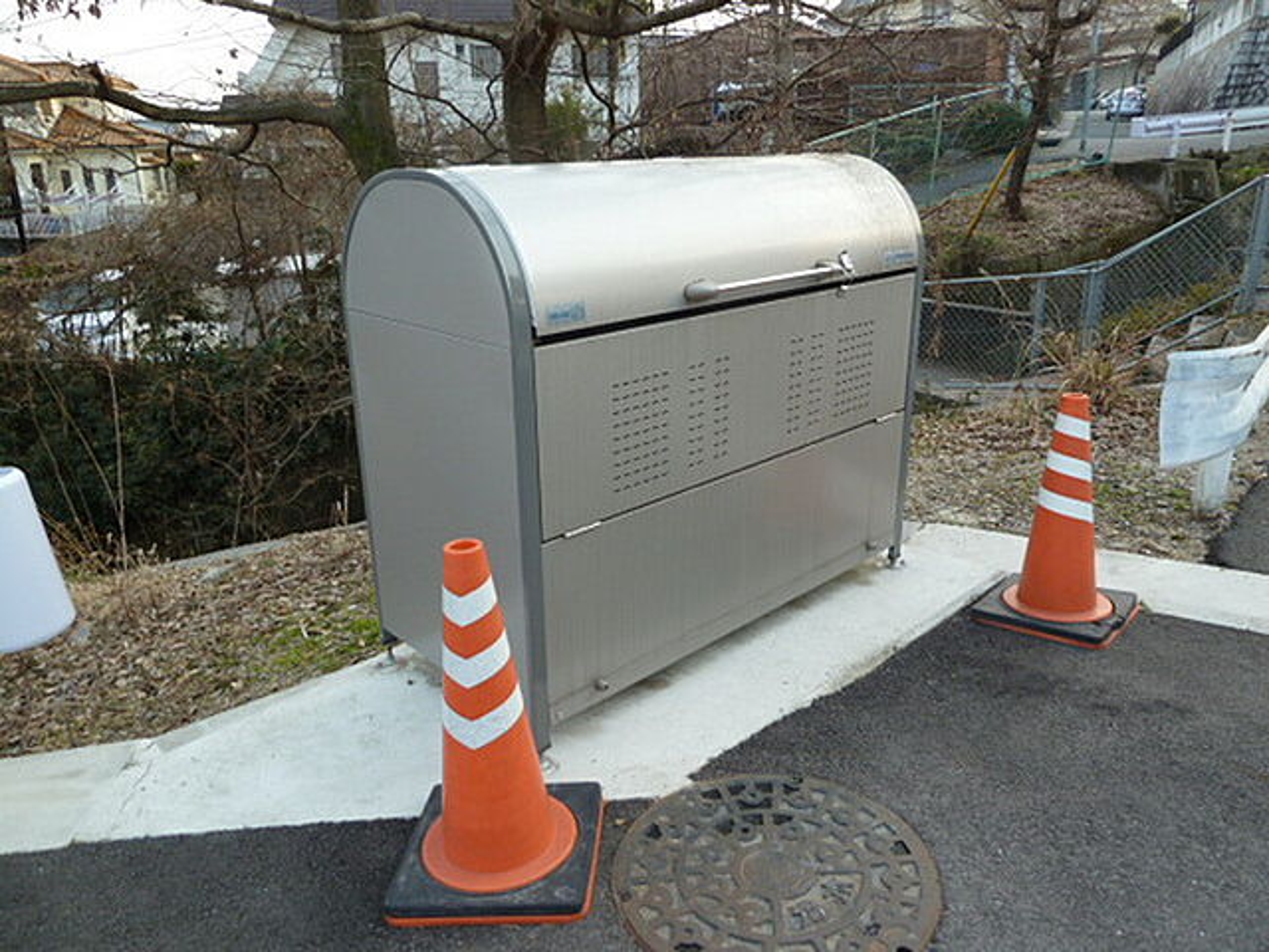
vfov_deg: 54.9
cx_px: 634
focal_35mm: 25
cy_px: 476
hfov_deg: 69.4
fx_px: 916
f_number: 3.3
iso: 80
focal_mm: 4.1
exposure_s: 1/100
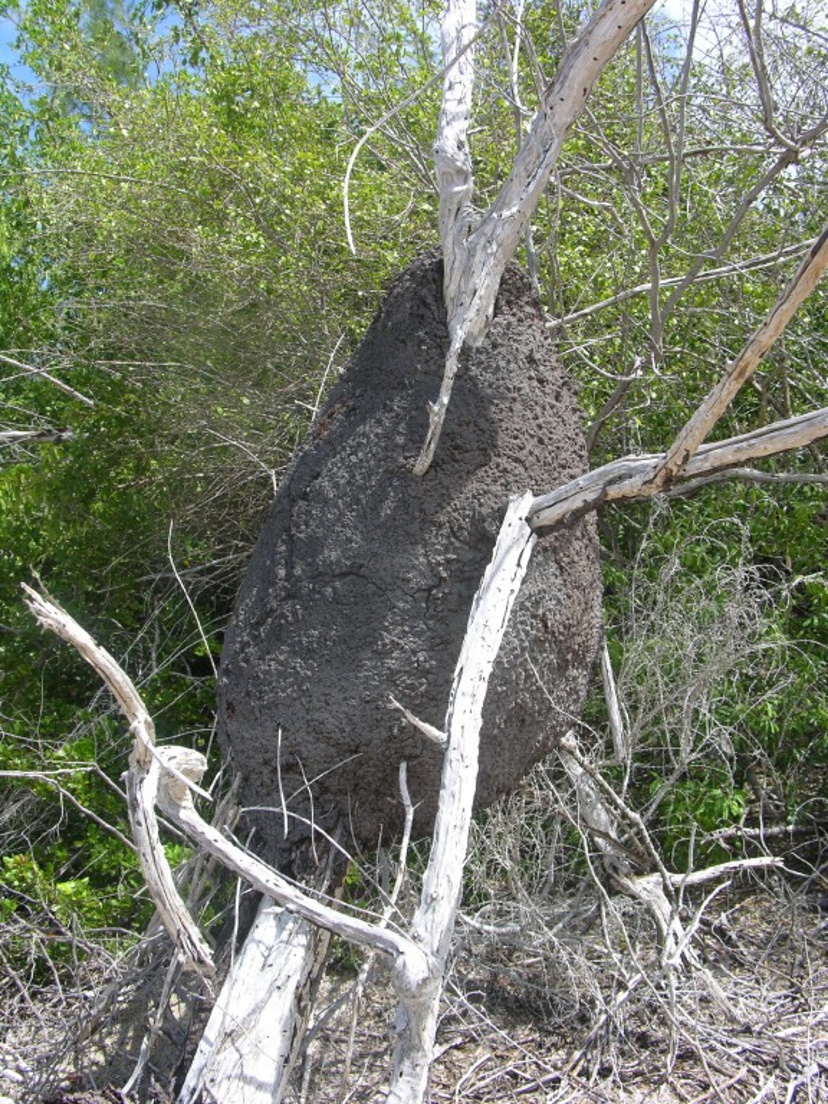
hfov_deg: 40.7
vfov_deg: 52.6
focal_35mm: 35
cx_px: 414
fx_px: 1116
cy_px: 552
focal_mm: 8.9
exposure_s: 1/178
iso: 50
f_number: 5
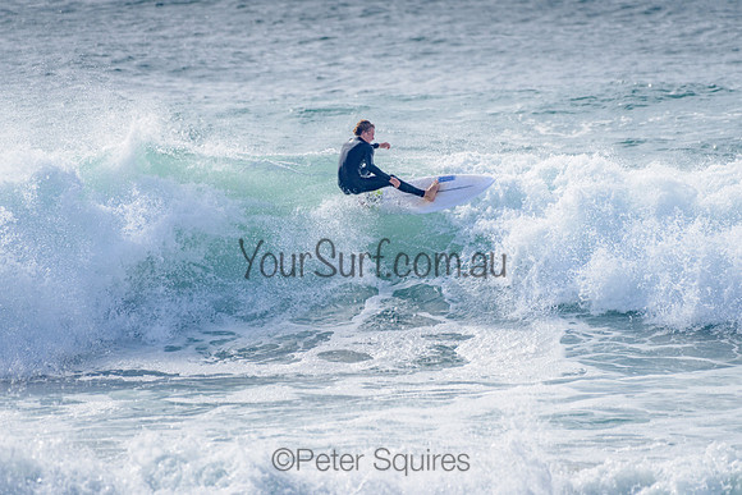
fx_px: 12620
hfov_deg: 3.4
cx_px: 384
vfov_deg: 2.2
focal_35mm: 612
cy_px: 192
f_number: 5.6
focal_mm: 500
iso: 100
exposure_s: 1/2000
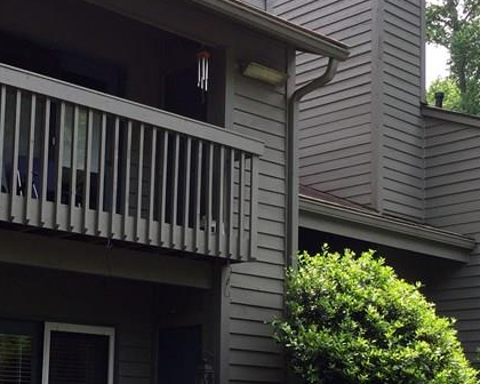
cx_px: 214
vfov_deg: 22.0
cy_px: 287
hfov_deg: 27.5
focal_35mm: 69
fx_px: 980
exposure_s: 1/403
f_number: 2.2
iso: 32
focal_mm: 4.15
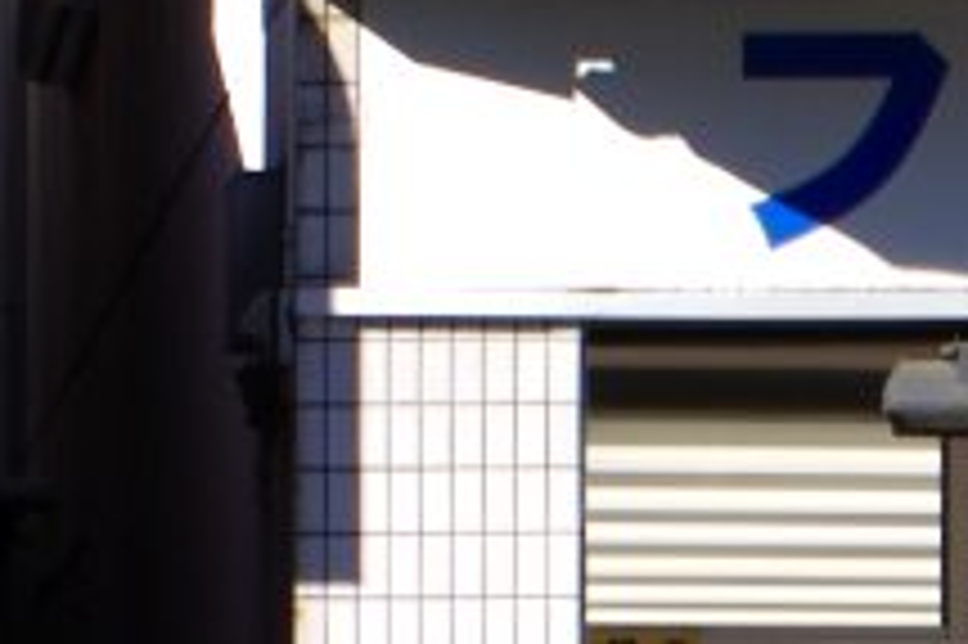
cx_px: 1522
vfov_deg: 6.9
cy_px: 1040
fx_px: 5239
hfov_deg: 10.2
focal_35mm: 195
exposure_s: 1/100
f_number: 10
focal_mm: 28
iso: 100
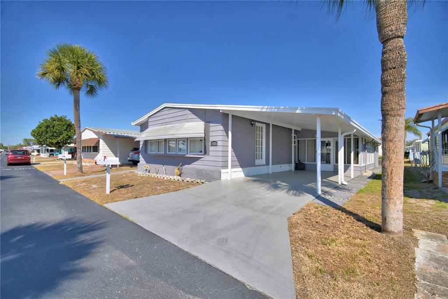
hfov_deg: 100.4
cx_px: 224
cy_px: 150
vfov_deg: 77.3
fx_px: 187
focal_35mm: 15
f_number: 4.5
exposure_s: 1/2000
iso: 100
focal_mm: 10
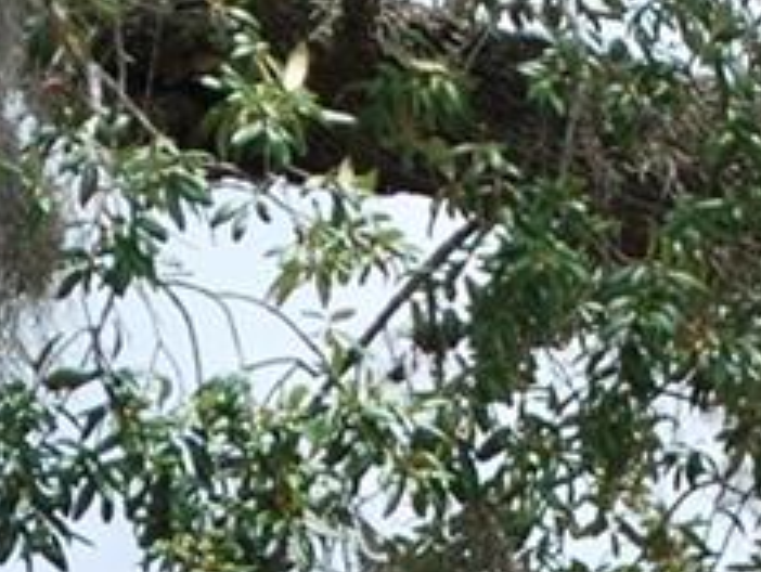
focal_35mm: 542
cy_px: 1573
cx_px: 569
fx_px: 11934
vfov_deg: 2.7
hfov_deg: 3.7
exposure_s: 1/200
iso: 100
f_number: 7.1
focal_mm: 55
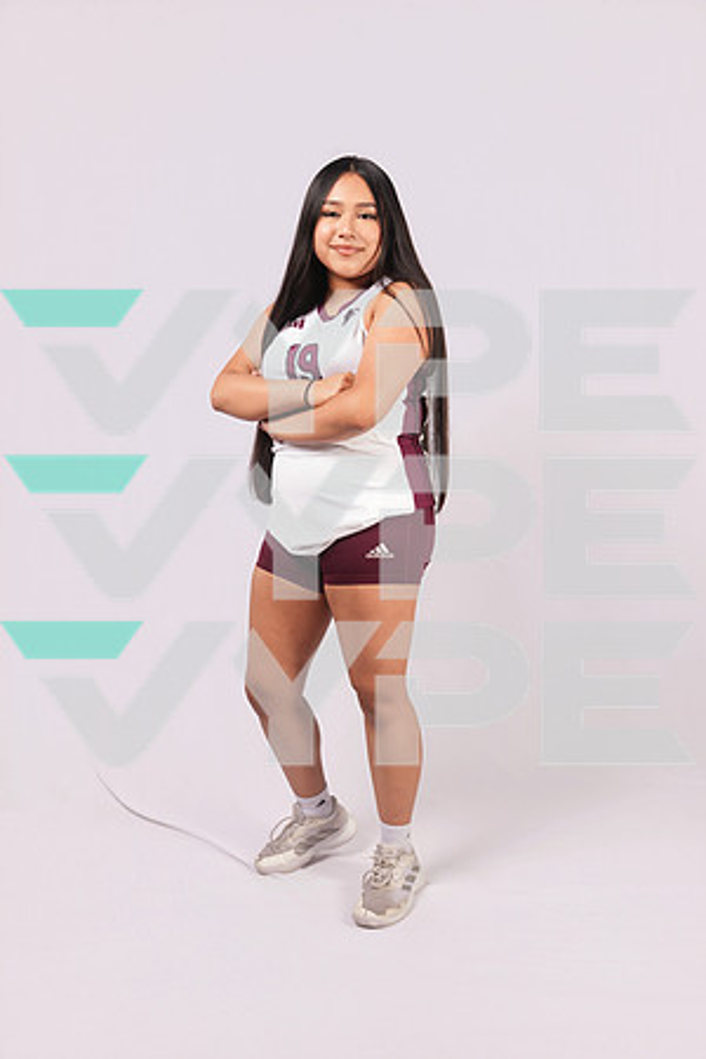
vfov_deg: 57.2
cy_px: 530
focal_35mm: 33
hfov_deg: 40.0
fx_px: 971
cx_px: 353
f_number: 5.6
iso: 160
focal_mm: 33
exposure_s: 1/125
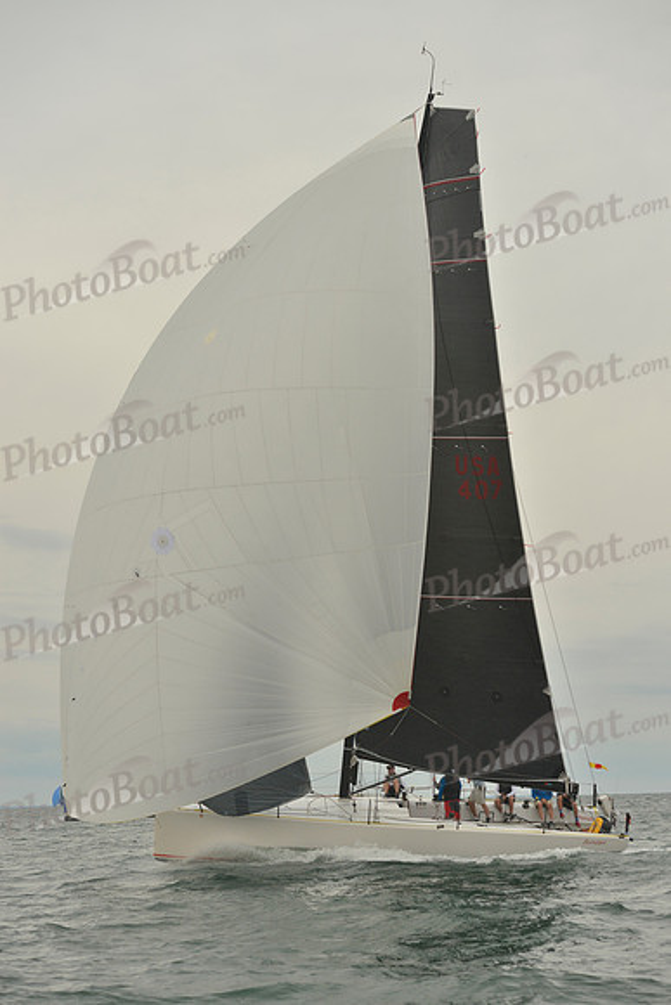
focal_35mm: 70
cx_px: 336
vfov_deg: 28.8
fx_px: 1956
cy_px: 502
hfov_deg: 19.5
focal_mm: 70
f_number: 5.6
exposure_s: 1/1250
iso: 400
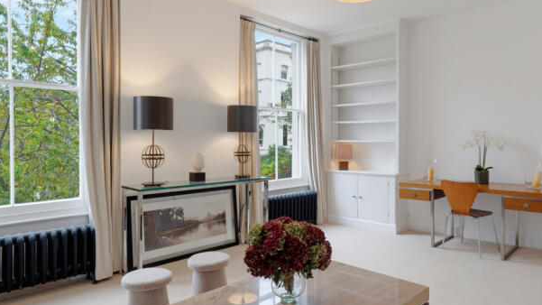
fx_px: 359
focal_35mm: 25
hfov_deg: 73.8
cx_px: 299
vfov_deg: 45.9
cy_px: 135
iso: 800
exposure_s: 1/50
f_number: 8
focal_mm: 14
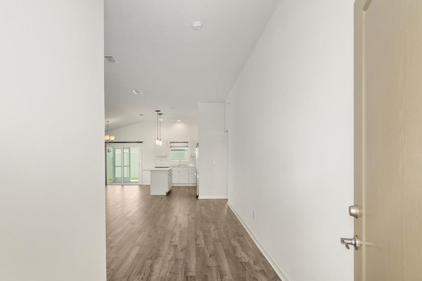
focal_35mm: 21
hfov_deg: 80.9
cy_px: 159
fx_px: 246
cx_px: 189
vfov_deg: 59.3
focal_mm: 14
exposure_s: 1/60
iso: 400
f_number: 8
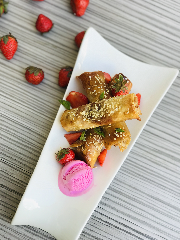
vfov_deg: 33.8
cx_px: 90
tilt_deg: -72.5
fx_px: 395
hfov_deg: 25.7
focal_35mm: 57
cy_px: 120
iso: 20
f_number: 2.8
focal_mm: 6.6
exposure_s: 1/94
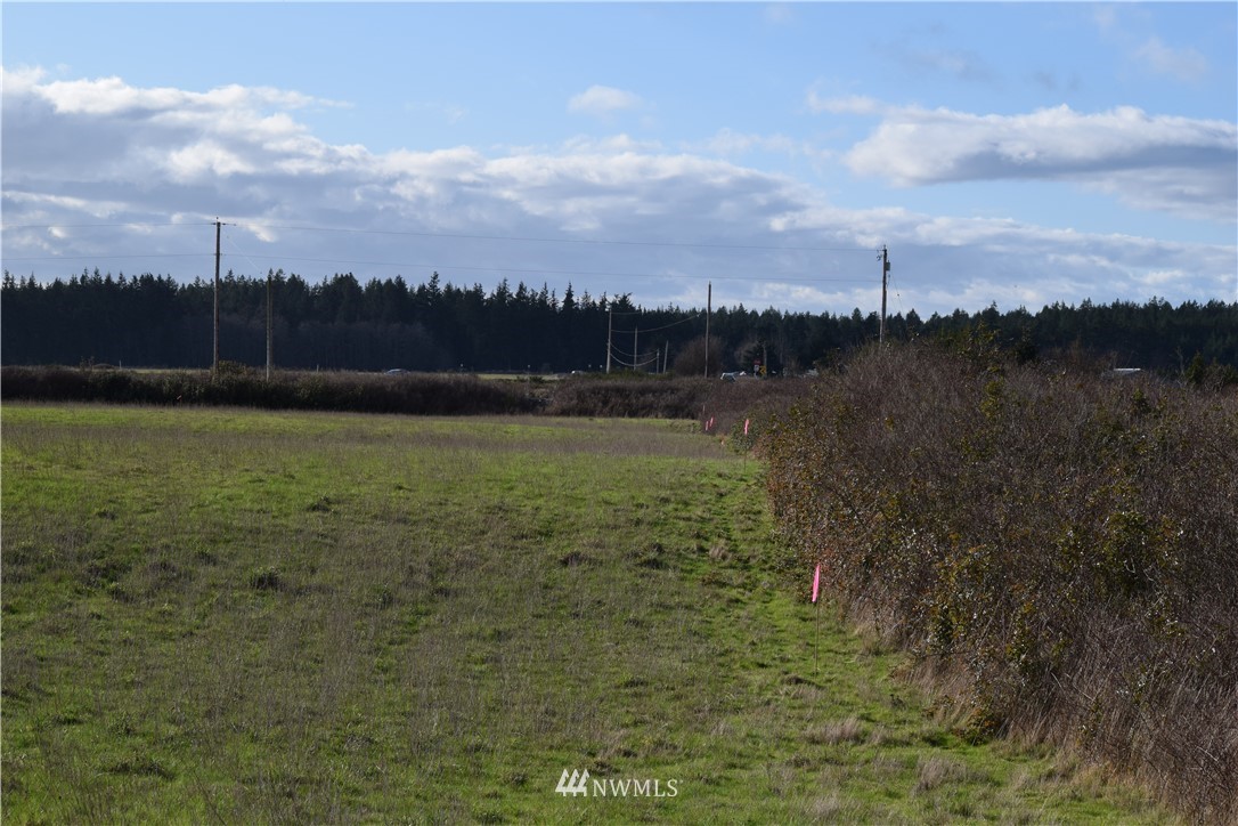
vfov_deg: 16.6
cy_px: 413
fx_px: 2837
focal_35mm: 82
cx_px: 619
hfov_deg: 24.6
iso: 200
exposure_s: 1/400
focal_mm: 55
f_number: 10
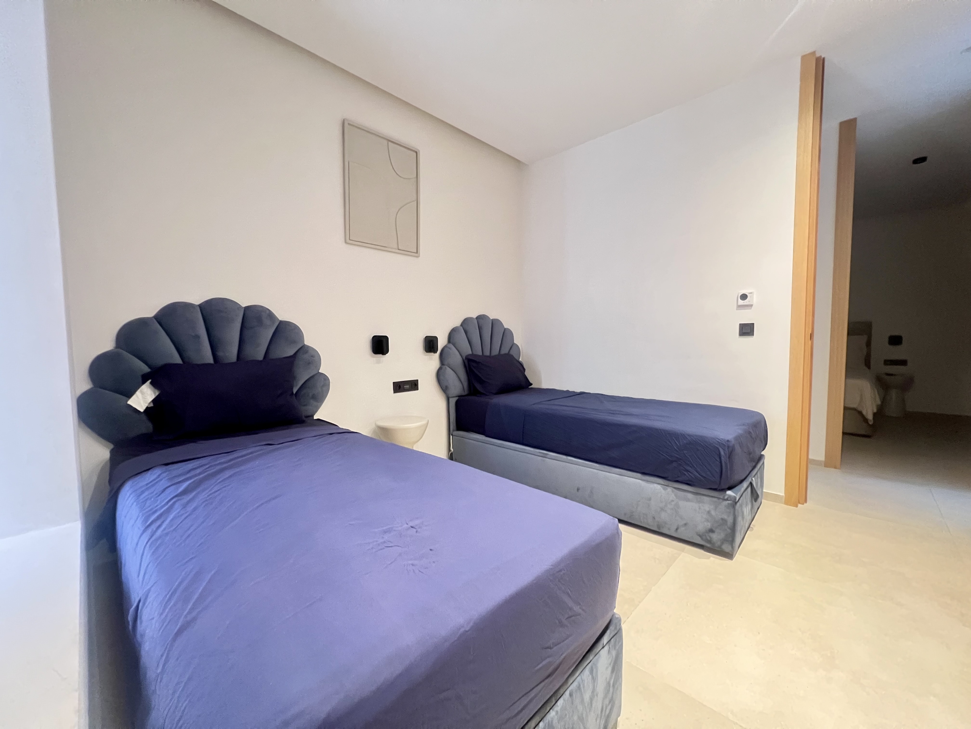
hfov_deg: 106.2
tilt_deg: -3.2
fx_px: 365
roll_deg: +0.5
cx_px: 486
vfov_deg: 89.9
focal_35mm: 13
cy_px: 364
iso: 800
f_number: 1.8
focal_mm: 1.57
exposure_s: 1/50
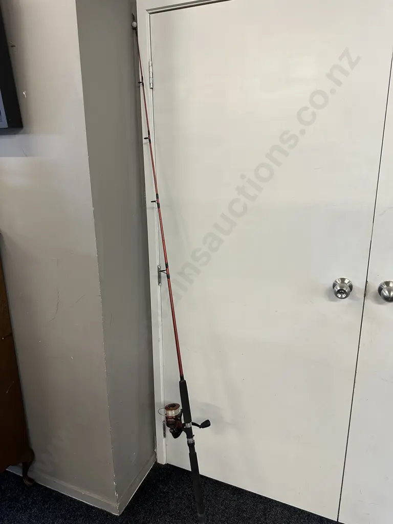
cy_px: 262
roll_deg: +0.5
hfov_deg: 56.8
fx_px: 363
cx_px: 196
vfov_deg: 71.6
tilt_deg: -15.3
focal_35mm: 24
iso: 160
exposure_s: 1/100
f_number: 1.78
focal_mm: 6.86
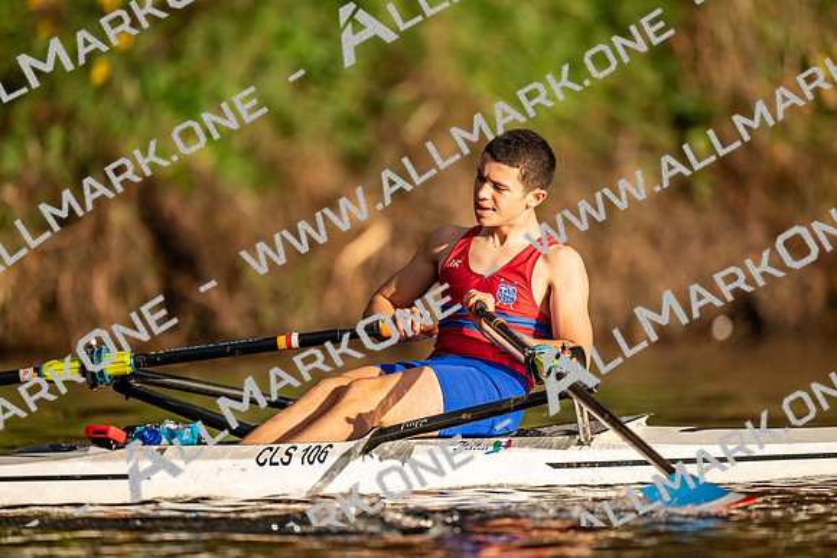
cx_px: 418
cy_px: 279
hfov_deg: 3.4
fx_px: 13953
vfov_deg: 2.3
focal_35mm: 600
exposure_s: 1/2500
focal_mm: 600
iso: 200
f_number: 4
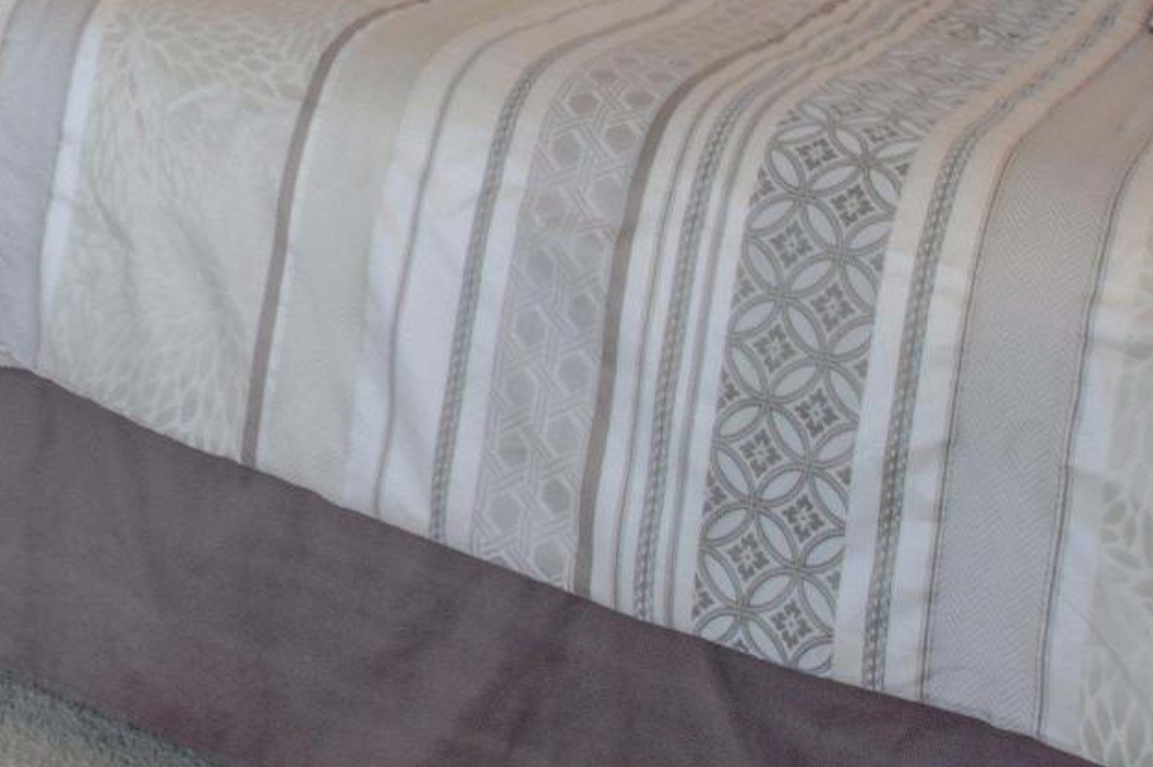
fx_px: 2305
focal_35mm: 72
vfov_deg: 16.6
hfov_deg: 23.2
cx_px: -522
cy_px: -497
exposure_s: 3
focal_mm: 10
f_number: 20
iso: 400
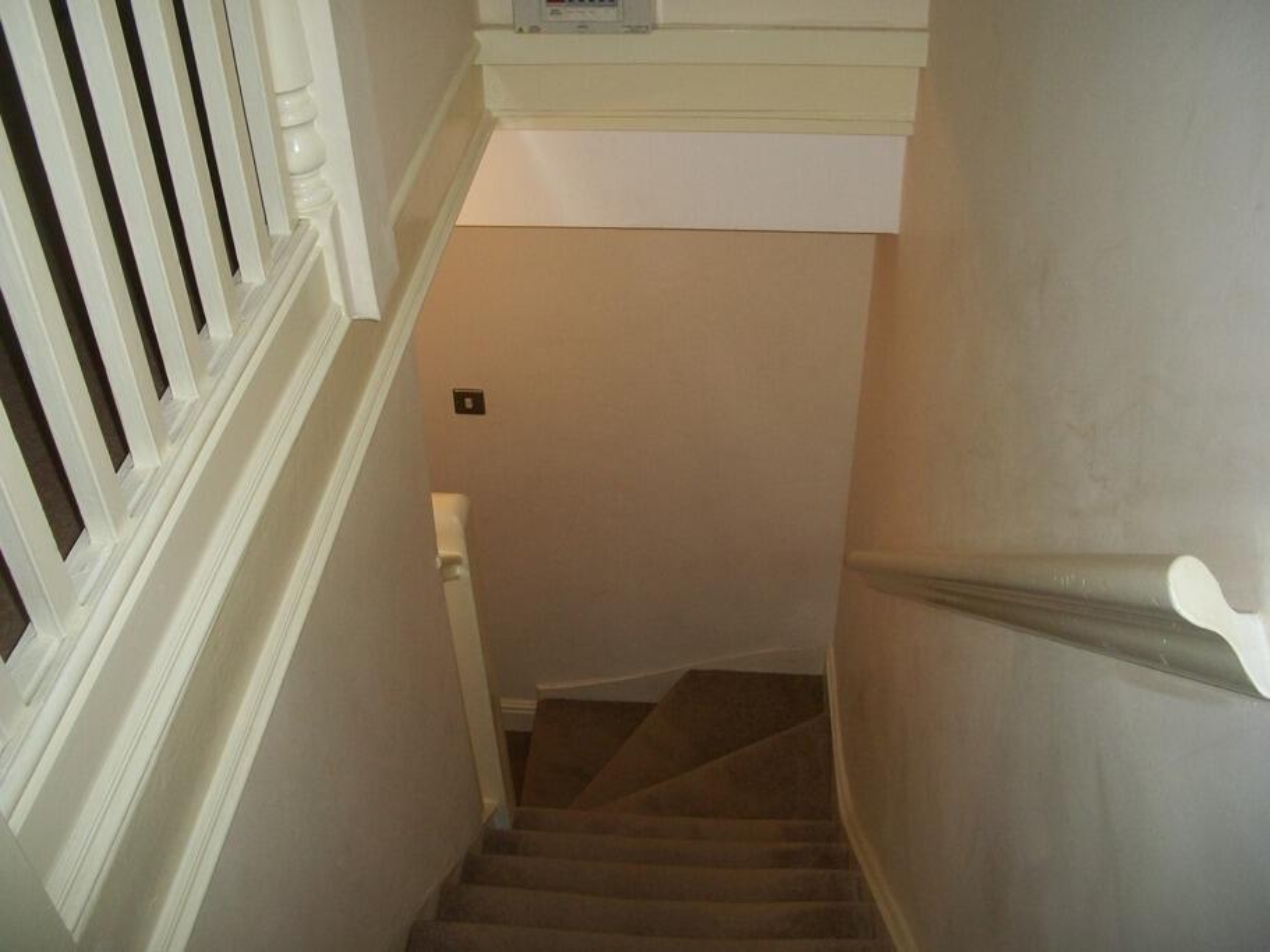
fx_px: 1284
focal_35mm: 35
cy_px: 476
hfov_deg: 52.6
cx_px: 635
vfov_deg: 40.7
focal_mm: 6.3
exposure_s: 1/500
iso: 200
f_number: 3.1
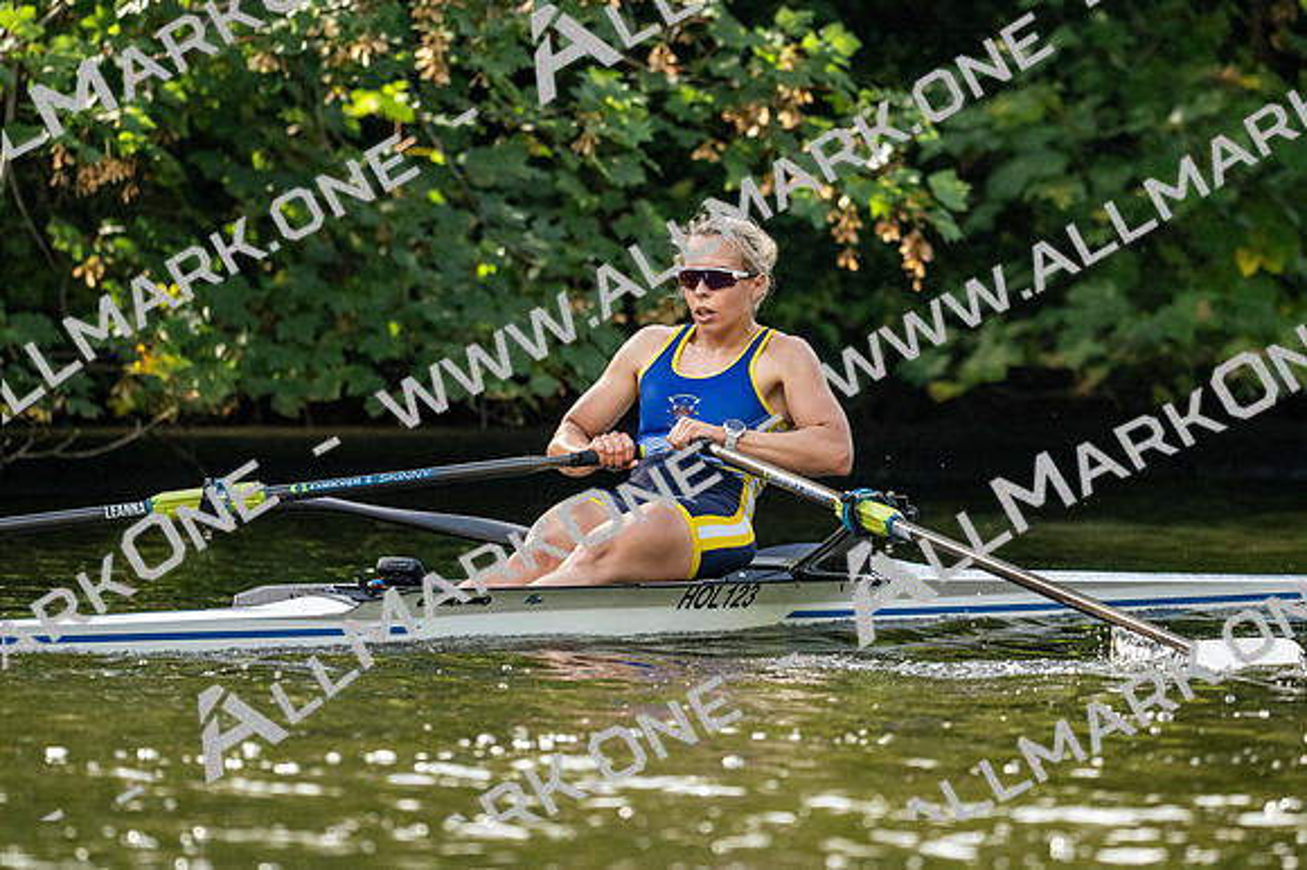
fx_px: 21775
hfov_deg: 3.4
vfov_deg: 2.3
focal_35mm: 600
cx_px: 654
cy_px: 435
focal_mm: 400
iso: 1600
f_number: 4.5
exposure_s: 1/2500
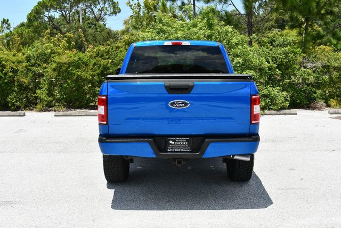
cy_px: 114
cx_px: 170
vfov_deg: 30.6
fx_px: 417
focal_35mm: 44
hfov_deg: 44.5
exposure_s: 1/250
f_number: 8
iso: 125
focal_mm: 22
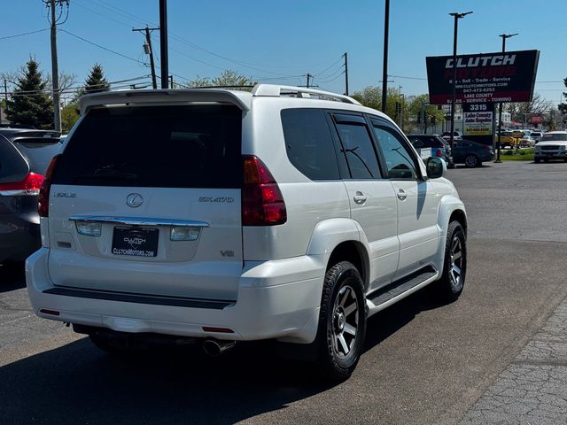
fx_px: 786
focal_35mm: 48
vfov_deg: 30.3
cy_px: 212
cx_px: 284
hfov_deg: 39.7
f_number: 1.78
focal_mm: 6.76
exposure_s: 1/7092
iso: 64
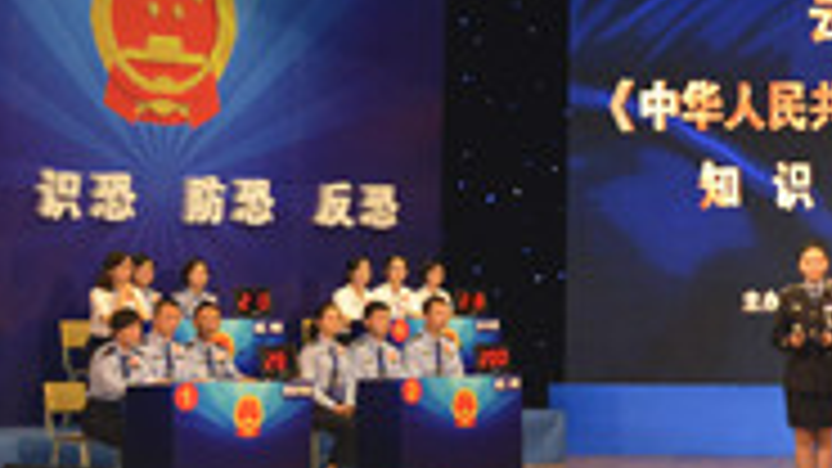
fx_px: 2625
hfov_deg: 17.4
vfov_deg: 10.2
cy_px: 104
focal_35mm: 119
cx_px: 899
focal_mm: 35
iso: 2000
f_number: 6.3
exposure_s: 1/100
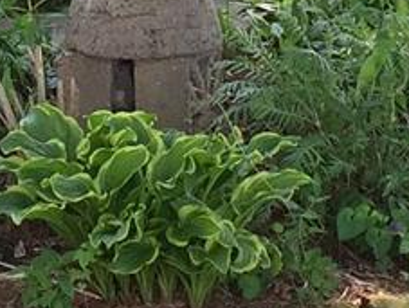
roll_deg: +0.4
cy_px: -360
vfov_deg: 7.0
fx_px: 2414
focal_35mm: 204
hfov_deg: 9.6
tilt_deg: -2.4
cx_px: -65
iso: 32
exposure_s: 1/120
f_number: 2.2
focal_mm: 4.15
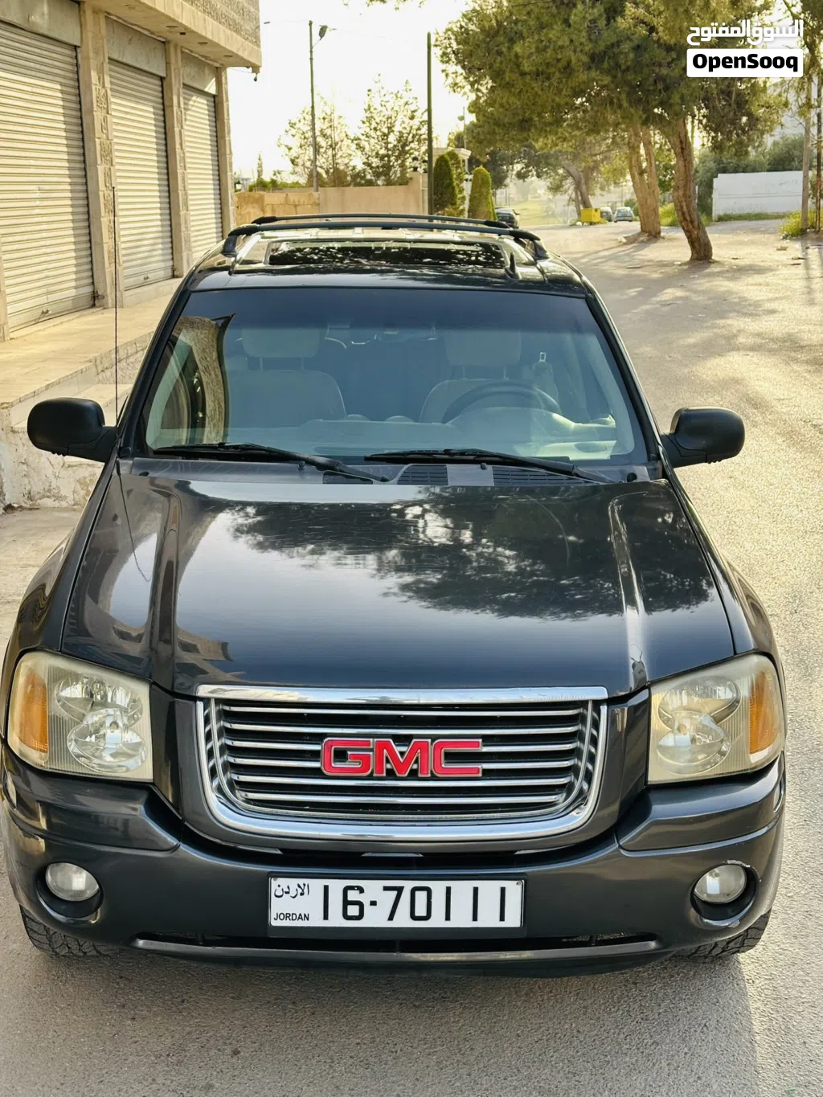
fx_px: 1521
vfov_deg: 39.7
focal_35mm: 48
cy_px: 548
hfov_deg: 30.3
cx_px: 412
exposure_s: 1/529
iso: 64
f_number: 1.78
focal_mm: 6.86
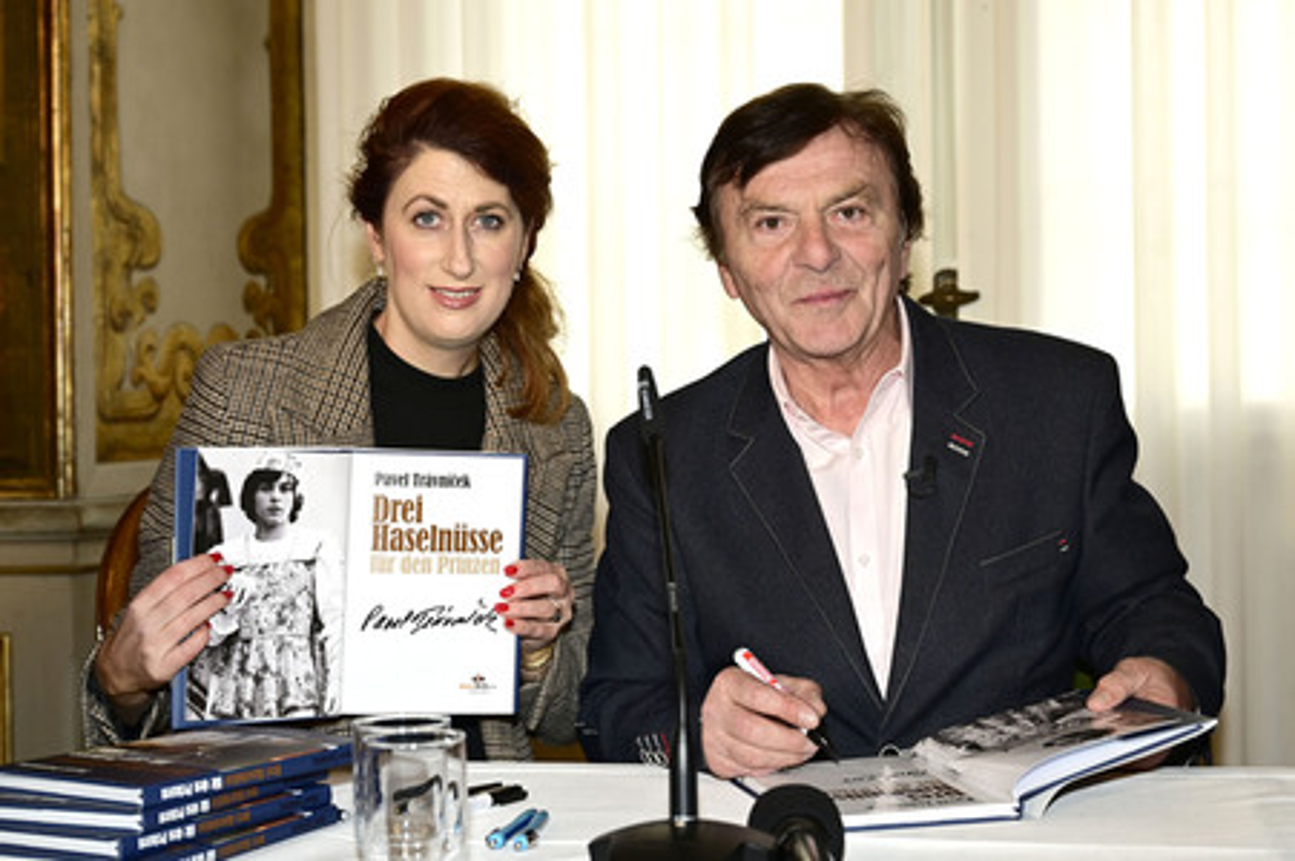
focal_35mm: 47
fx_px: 1689
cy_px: 430
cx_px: 648
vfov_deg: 28.6
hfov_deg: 41.9
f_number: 5
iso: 1000
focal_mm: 47
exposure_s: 1/160
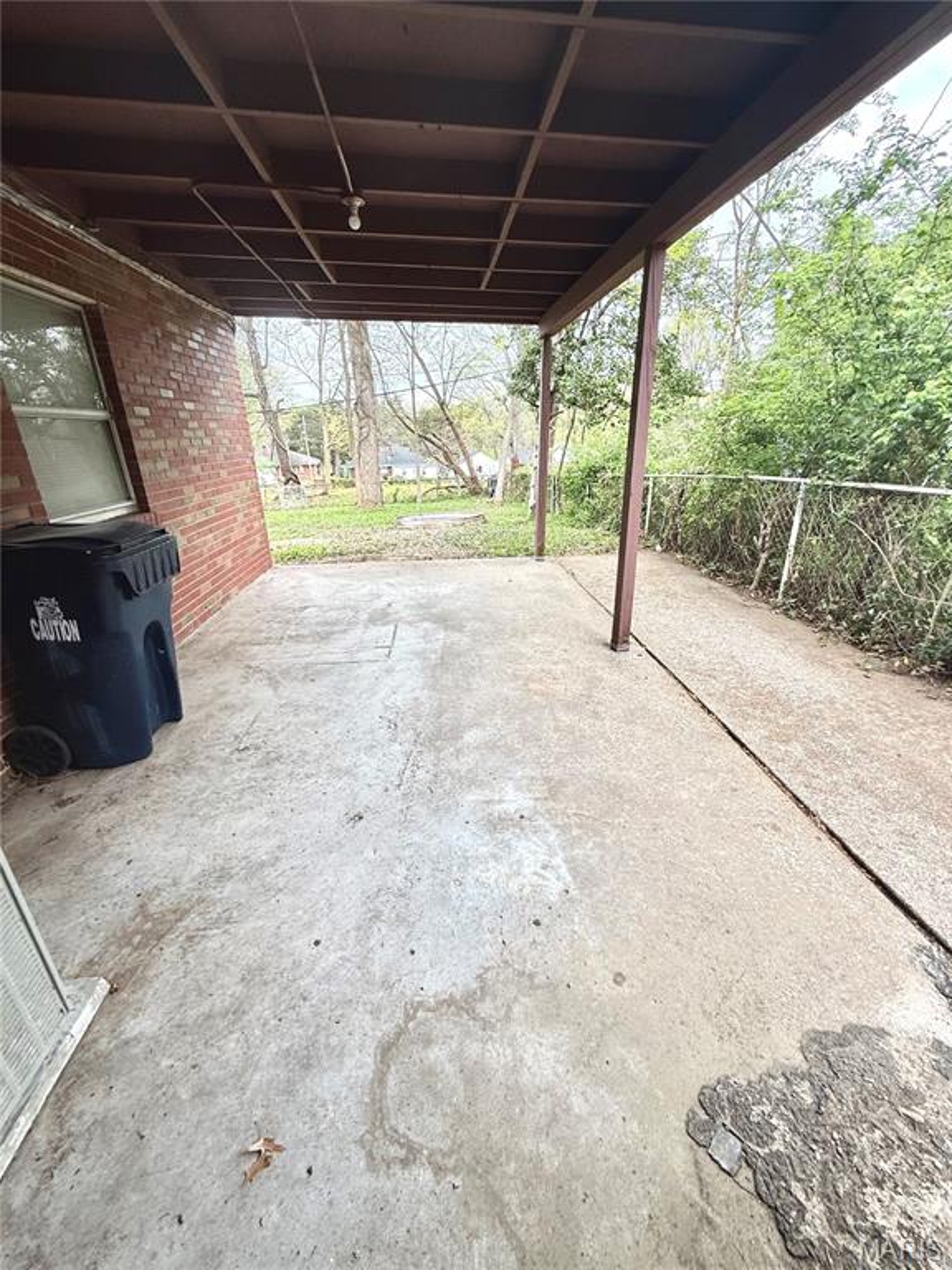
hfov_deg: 85.7
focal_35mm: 14
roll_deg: +1.7
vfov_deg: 102.1
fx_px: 513
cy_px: 635
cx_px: 476
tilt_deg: -21.1
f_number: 2.2
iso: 64
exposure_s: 1/269
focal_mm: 2.22
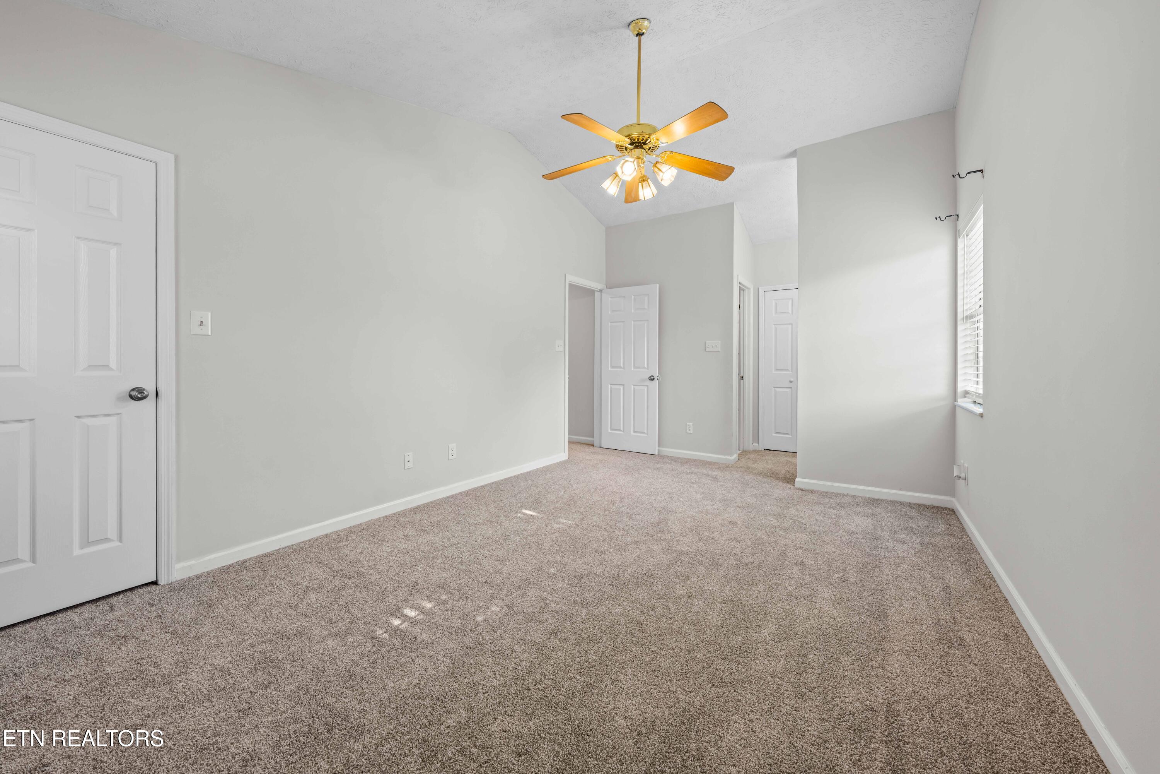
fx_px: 419
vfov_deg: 85.4
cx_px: 580
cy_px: 387
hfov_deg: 108.3
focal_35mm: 13
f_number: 8
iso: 400
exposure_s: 1/5
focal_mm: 13
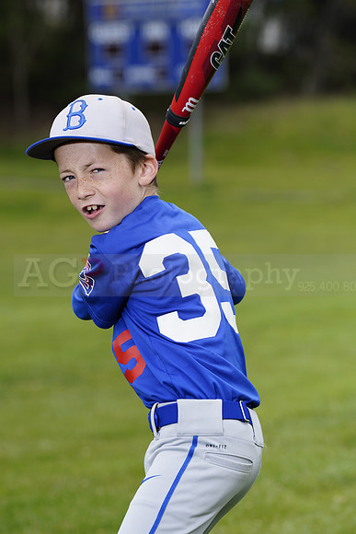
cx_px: 178
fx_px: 2742
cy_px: 267
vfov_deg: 11.1
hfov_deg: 7.4
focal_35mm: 185
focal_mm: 185
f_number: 6.3
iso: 100
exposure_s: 1/250
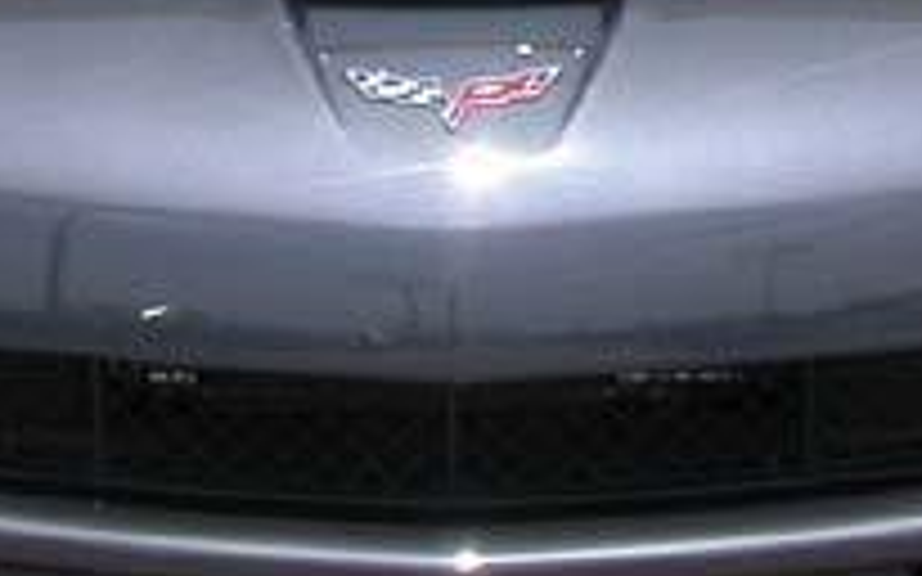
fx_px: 5049
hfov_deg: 10.4
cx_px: 274
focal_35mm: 201
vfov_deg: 6.4
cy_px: -410
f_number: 6.7
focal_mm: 7.85
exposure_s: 1/386
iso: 100
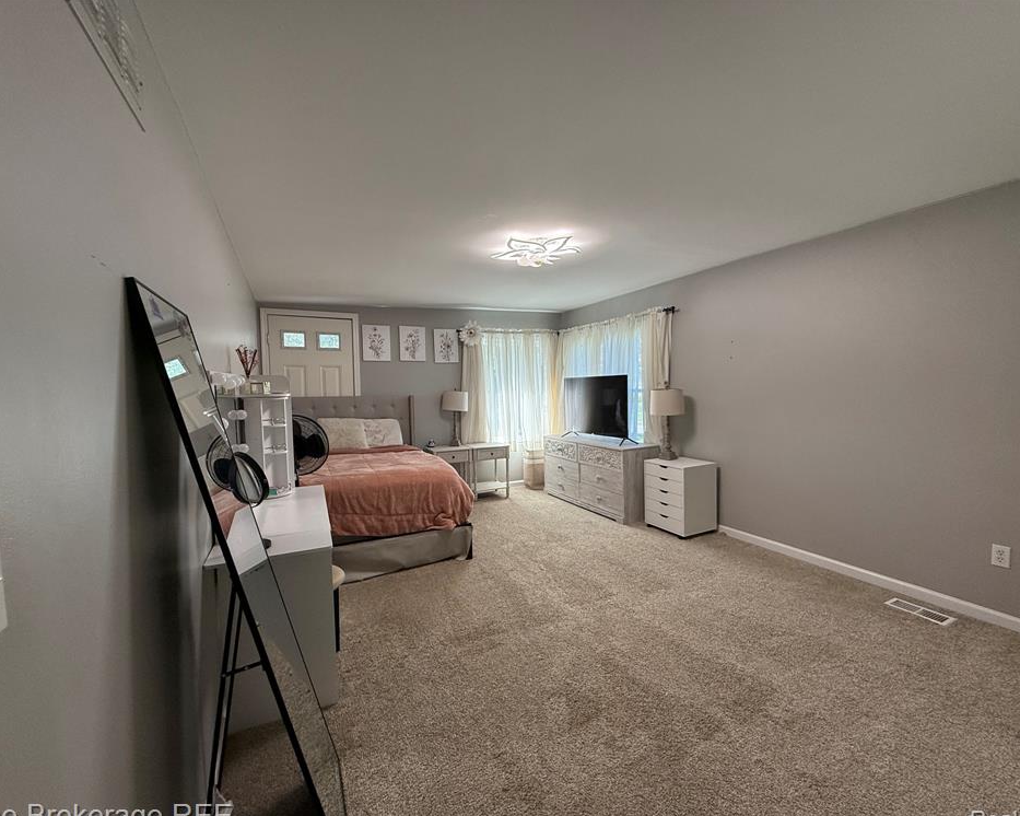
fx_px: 453
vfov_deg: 84.0
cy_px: 417
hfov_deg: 96.8
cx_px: 521
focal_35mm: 15
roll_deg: +0.2
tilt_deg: -3.2
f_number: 2.2
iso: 160
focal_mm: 2.22
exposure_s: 1/99
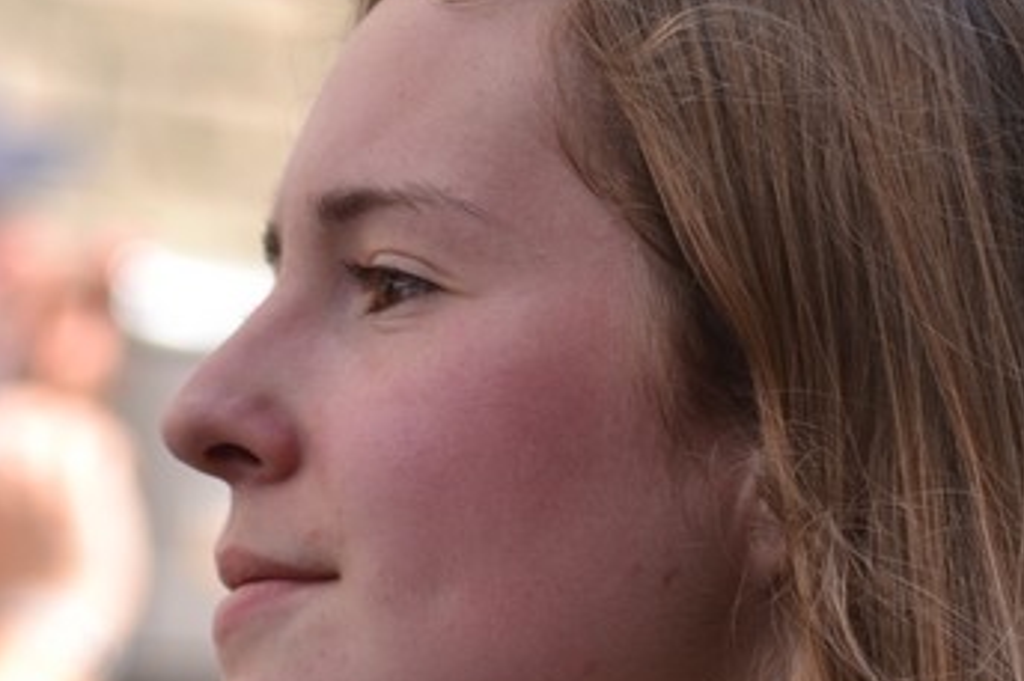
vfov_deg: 5.0
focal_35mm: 277
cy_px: 308
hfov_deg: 7.4
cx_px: 560
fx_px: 7875
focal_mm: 62
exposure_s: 1/500
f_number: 3.2
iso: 100
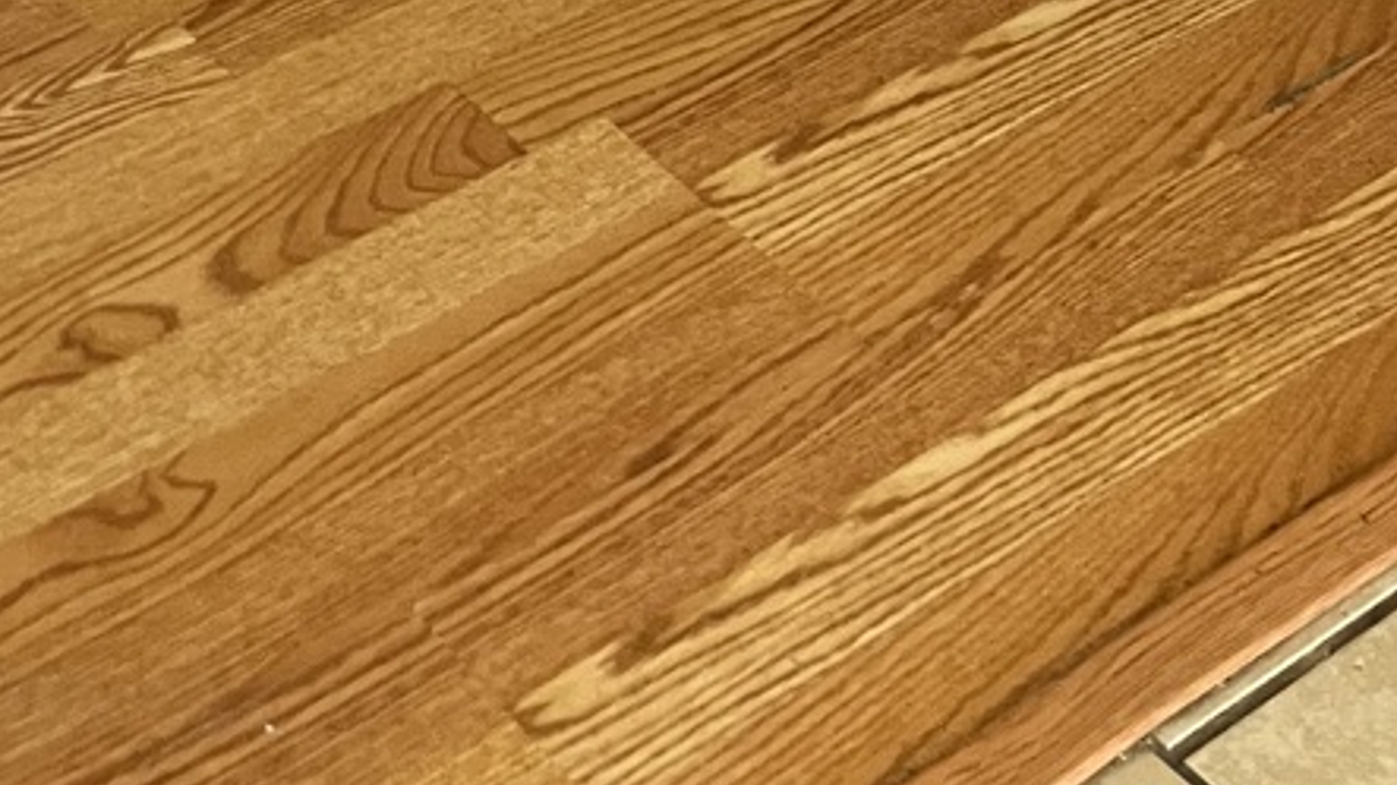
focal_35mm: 92
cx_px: 132
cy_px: -1416
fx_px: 3407
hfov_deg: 22.6
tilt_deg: -13.8
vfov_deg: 10.3
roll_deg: +0.7
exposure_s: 1/60
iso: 200
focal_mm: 5.1
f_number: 1.6
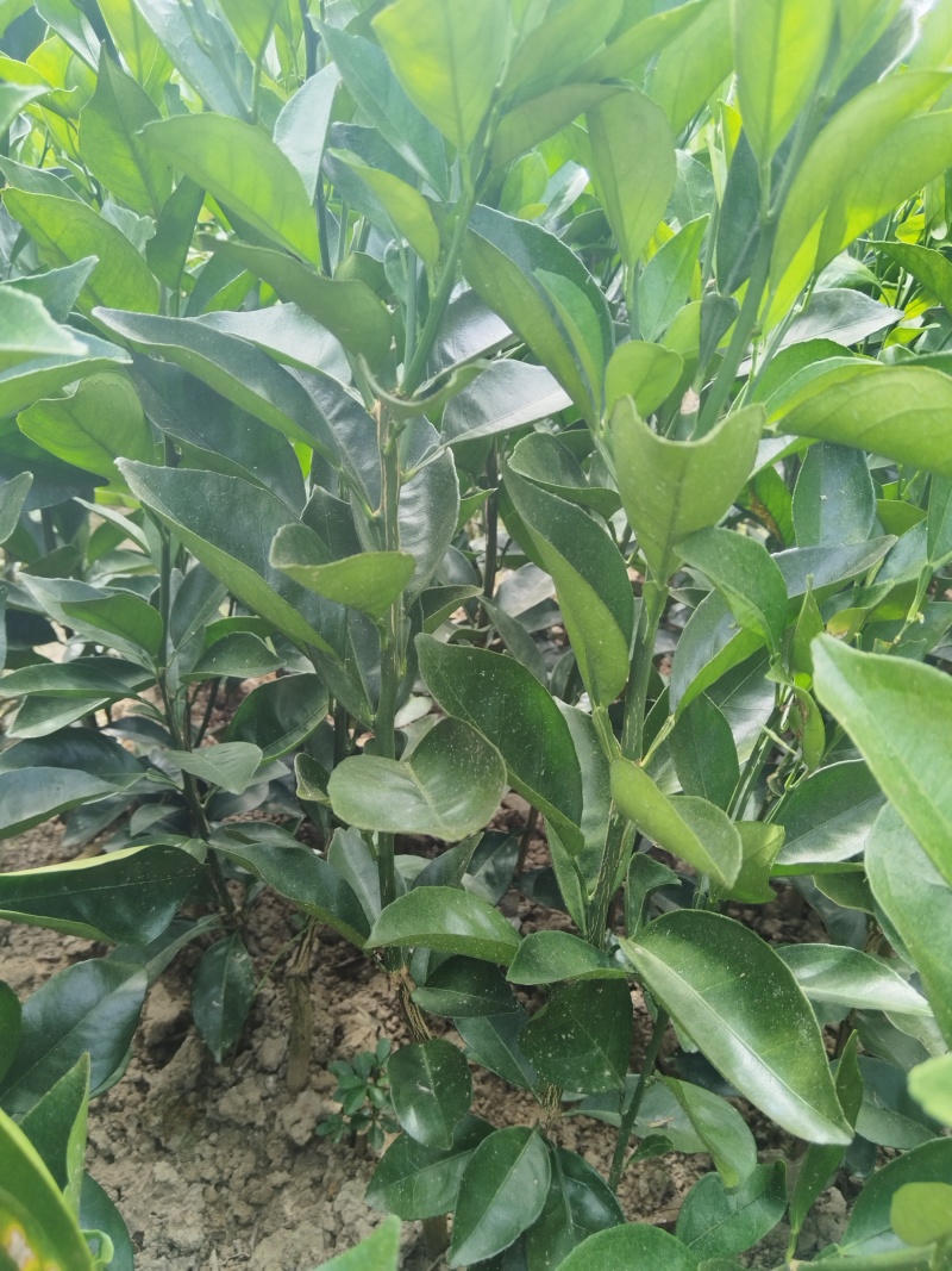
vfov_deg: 67.3
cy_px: 636
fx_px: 954
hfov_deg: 53.1
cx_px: 476
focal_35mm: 26
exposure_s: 1/100
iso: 224
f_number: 1.9
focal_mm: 4.95
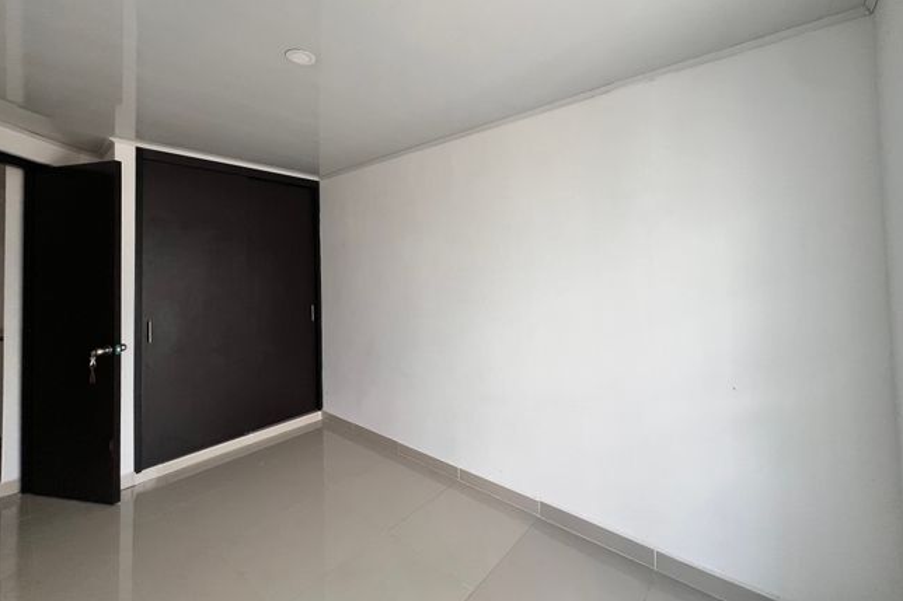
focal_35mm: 14
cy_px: 258
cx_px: 465
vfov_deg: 80.7
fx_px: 351
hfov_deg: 104.2
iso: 125
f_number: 1.8
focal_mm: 1.57
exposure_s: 1/99
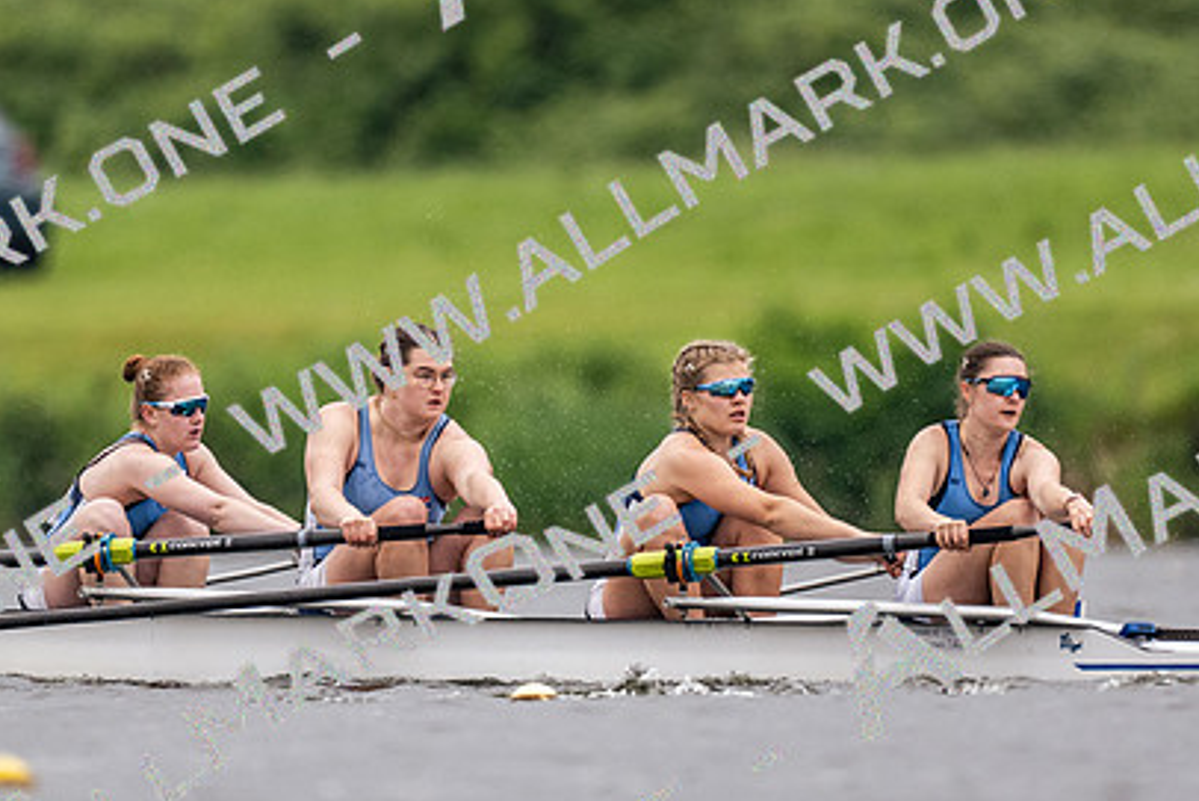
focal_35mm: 1285
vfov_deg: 1.1
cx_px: 594
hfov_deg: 1.6
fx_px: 42811
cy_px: 463
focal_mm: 600
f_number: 4
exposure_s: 1/2000
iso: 800
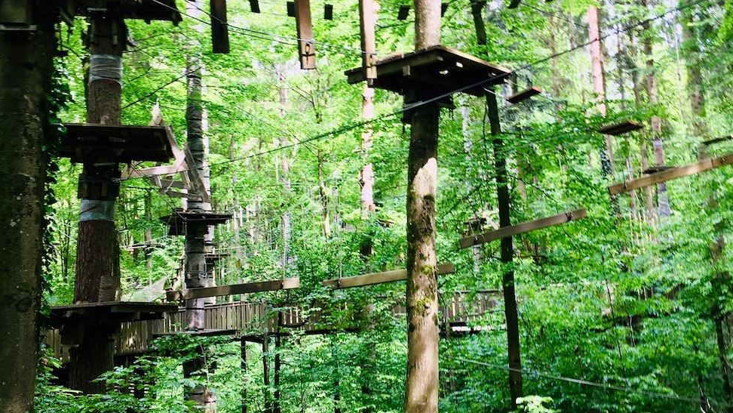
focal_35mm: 39
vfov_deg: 30.4
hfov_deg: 51.6
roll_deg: +3.3
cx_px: 379
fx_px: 758
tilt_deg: +9.2
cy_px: 164
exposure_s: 1/50
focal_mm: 4.15
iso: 25
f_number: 2.2
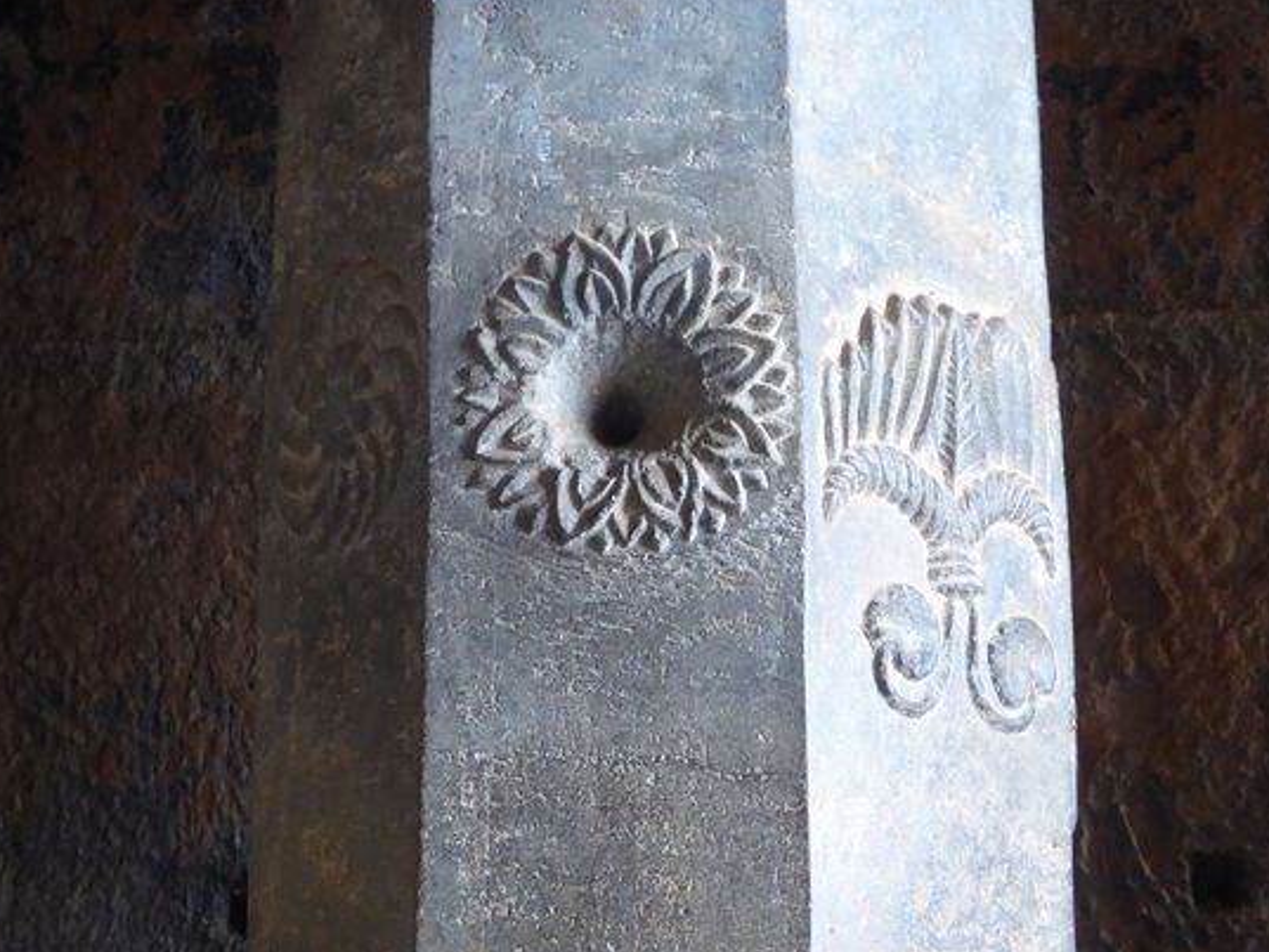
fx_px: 2677
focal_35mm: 73
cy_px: 458
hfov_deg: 26.7
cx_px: 681
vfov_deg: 20.2
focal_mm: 8.4
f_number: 4
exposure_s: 1/25
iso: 400
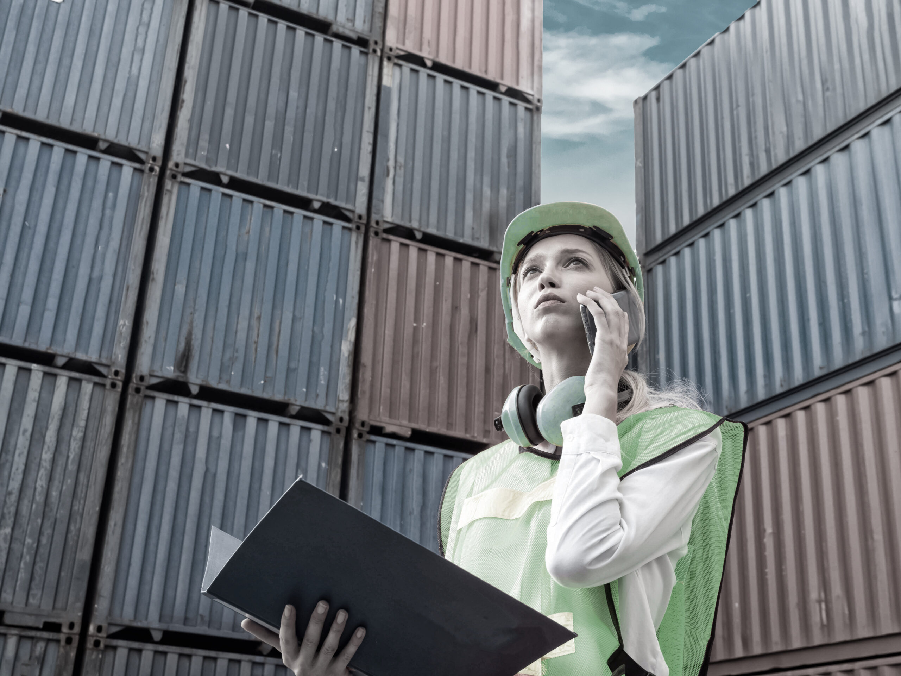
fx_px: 1145
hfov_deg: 42.9
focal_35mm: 44
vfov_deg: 32.9
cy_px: 338
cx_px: 450
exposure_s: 1/100
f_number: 5.6
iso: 200
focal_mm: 22
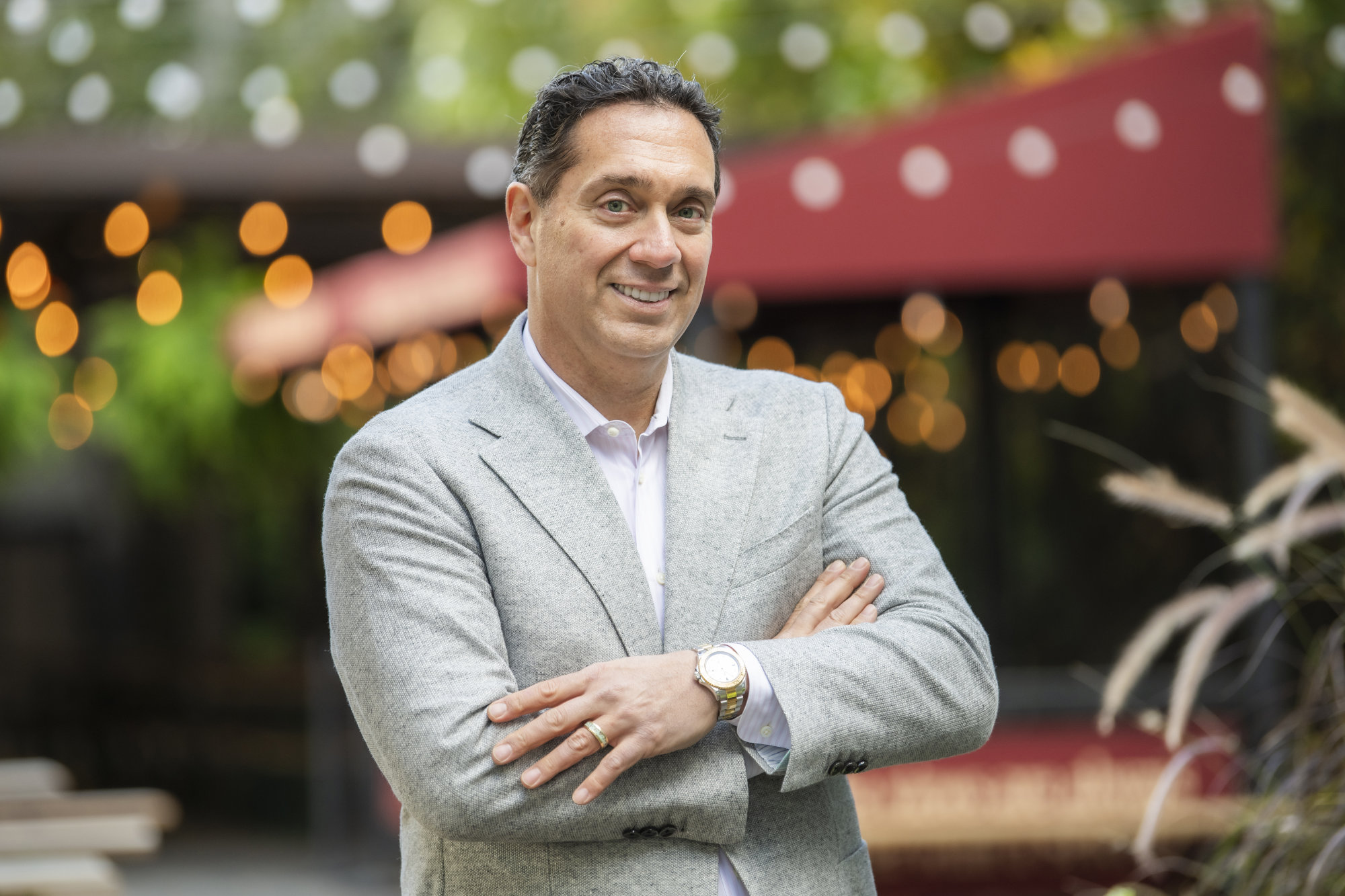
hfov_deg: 12.8
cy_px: 448
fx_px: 5977
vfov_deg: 8.6
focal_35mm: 160
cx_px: 672
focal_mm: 160
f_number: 2.8
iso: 320
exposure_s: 1/400
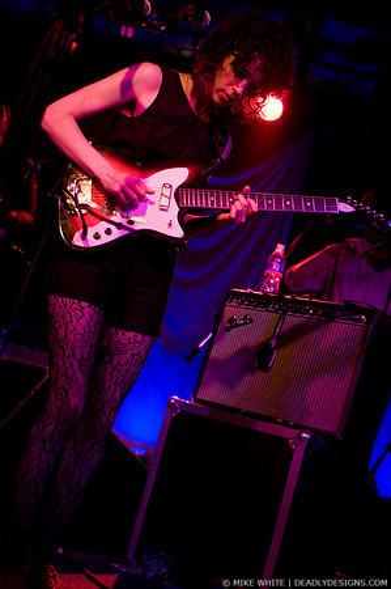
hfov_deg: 29.8
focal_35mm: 45
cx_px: 196
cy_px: 294
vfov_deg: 43.6
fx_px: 735
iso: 800
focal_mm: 30
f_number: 1.4
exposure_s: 1/250
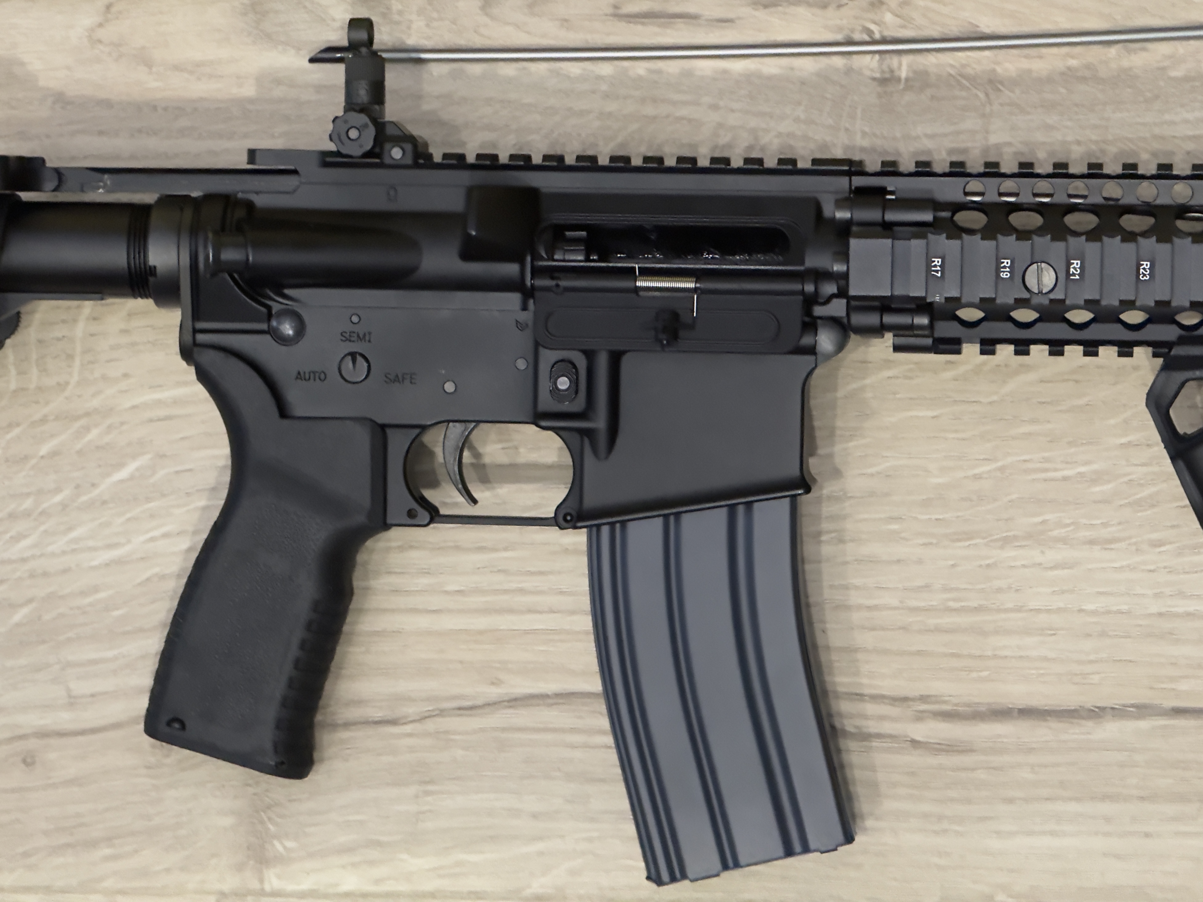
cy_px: 451
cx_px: 602
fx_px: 4170
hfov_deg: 16.4
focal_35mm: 120
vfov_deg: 12.3
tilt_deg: -80.2
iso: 1600
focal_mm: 15.66
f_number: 2.8
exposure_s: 1/30
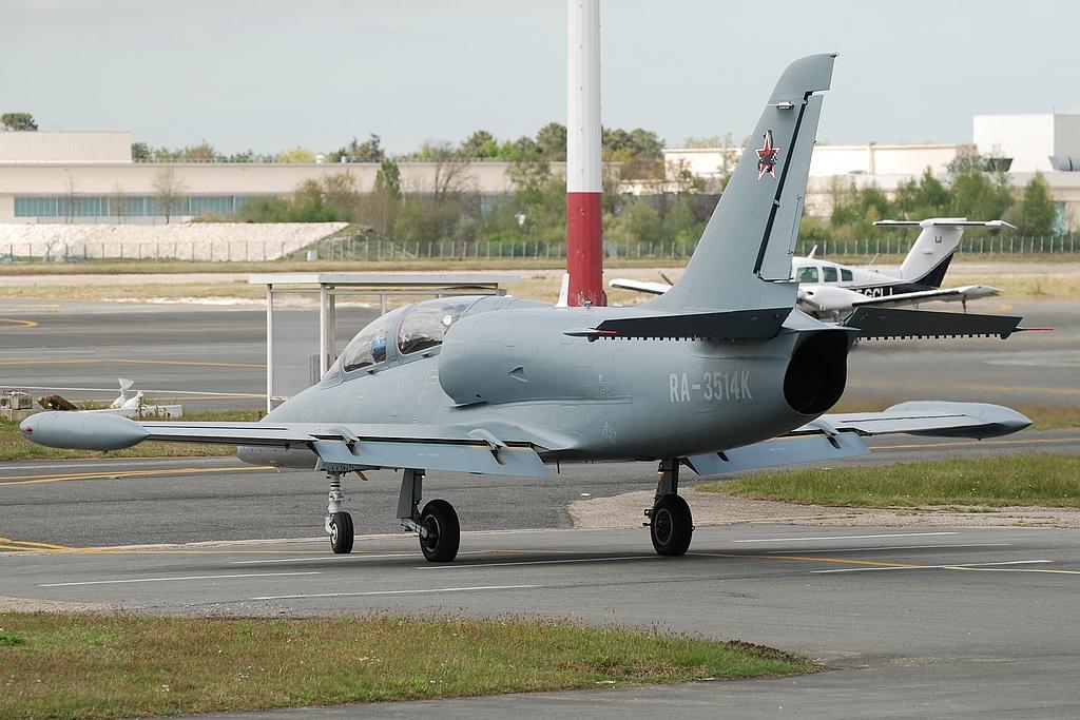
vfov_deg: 6.5
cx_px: 540
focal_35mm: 210
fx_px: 6300
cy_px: 360
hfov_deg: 9.8
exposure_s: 1/400
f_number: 5
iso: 100
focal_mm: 140
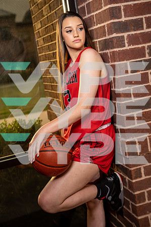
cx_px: 76
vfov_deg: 38.2
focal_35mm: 52
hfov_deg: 26.0
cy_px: 114
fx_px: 327
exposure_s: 1/250
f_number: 3.2
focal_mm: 52
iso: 320
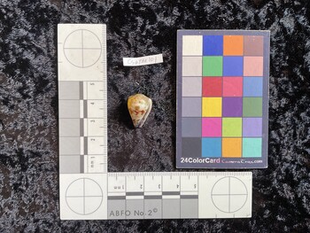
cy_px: 116
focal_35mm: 29
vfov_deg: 48.3
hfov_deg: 61.6
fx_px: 260
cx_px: 155
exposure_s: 1/100
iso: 50
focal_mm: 3
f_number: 1.8
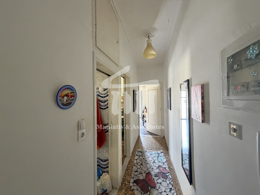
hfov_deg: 102.1
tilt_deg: -0.1
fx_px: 105
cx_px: 130
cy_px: 98
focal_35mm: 14
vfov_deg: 85.7
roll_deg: +1.4
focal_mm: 2.22
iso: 640
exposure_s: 1/60
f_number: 2.2
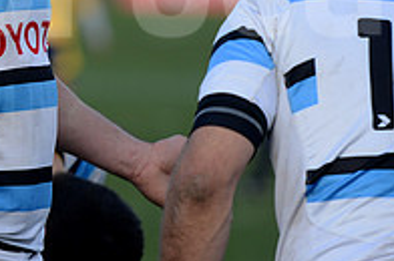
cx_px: -40
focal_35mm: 534
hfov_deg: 3.9
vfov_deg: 2.6
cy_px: -31
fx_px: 5835
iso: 250
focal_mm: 180
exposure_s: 1/800
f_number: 2.8
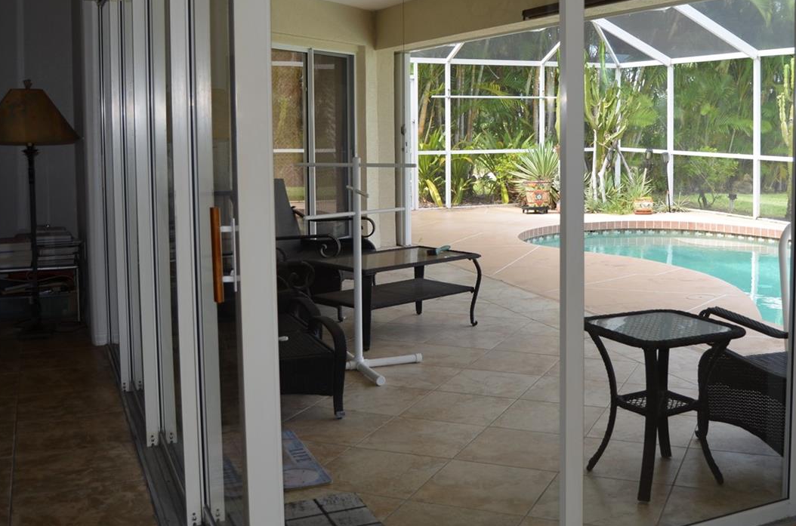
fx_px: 904
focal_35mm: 41
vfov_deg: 32.2
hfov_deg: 47.0
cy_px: 179
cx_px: 508
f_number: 3.5
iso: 100
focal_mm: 18
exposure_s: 1/100
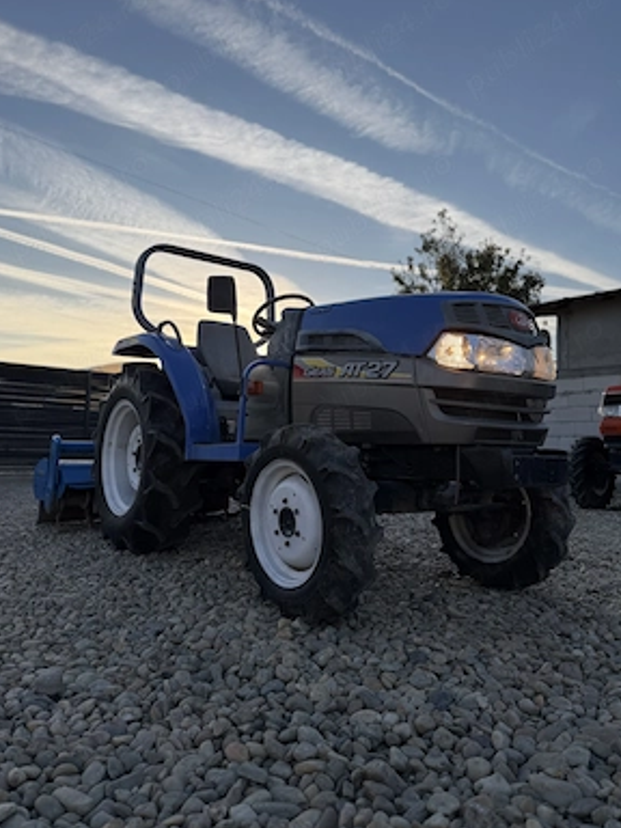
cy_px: 408
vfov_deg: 69.4
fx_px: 598
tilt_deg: +4.1
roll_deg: -1.2
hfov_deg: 54.9
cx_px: 306
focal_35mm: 25
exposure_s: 1/3145
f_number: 1.78
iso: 80
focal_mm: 6.76
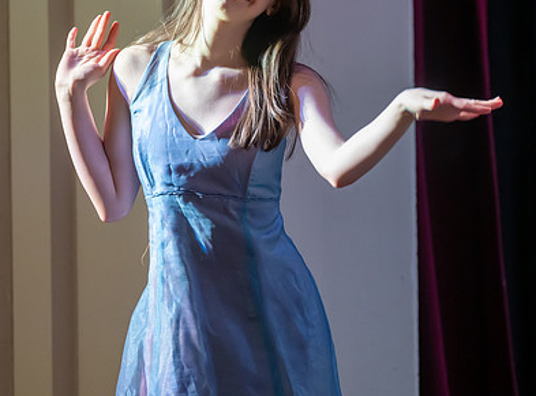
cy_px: 112
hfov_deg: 5.0
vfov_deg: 3.7
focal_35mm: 396
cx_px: 288
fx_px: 6096
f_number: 2.8
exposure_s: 1/250
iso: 1800
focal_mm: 200
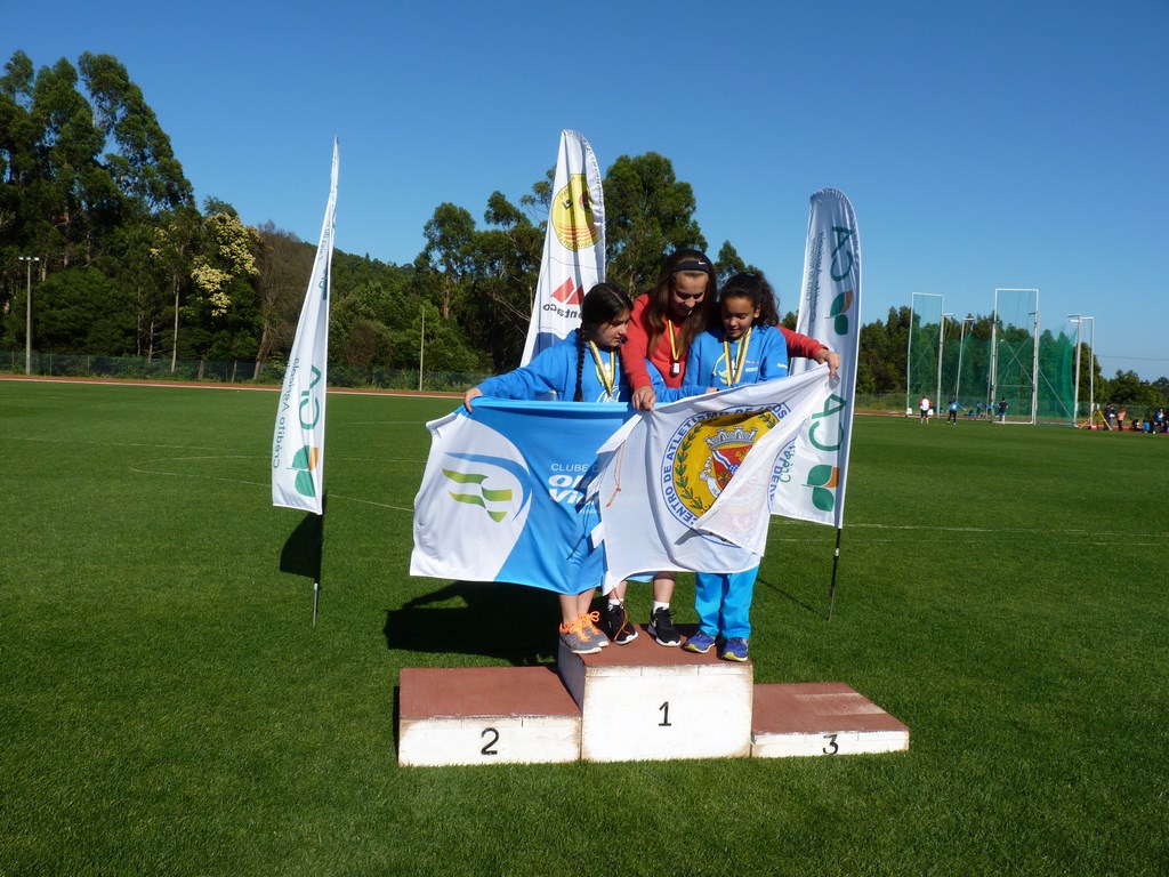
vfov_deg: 51.4
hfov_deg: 65.3
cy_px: 438
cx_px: 584
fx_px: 912
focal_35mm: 27
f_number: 5.6
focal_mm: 4.8
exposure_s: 1/500
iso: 80
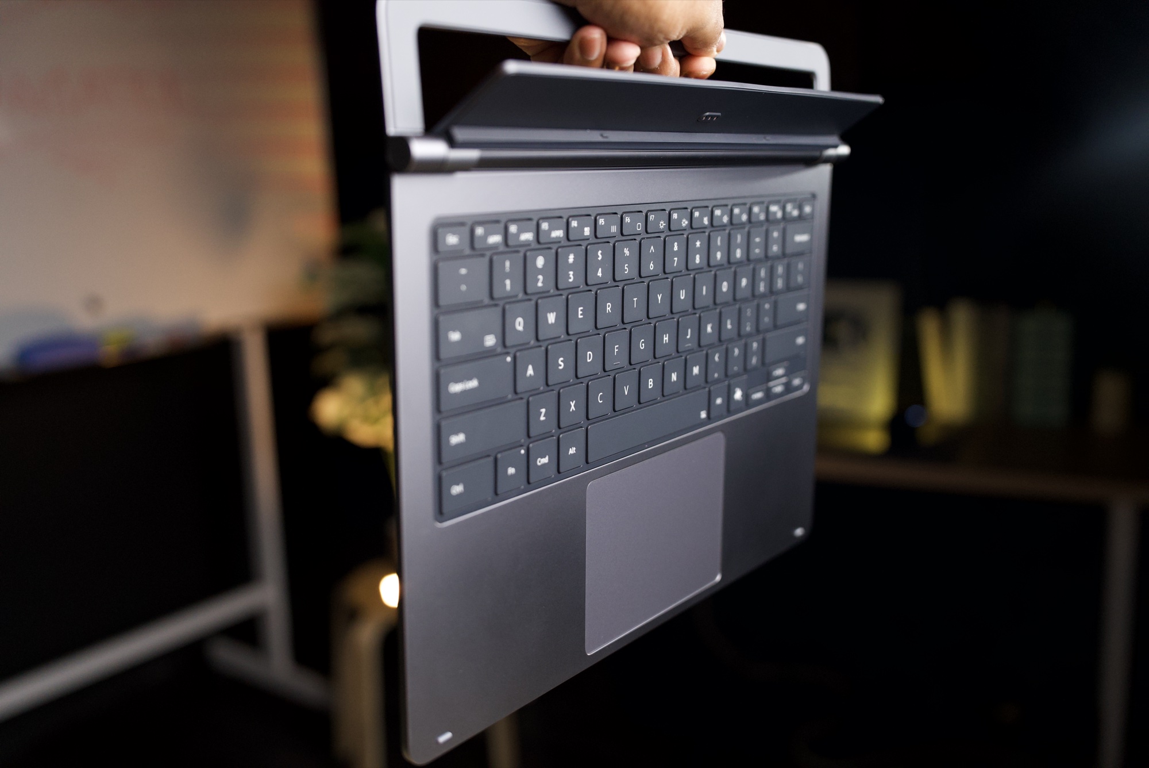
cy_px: 384
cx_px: 574
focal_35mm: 34
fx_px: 1086
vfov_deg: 38.9
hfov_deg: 55.8
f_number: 2.8
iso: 2500
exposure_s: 1/400
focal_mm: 34
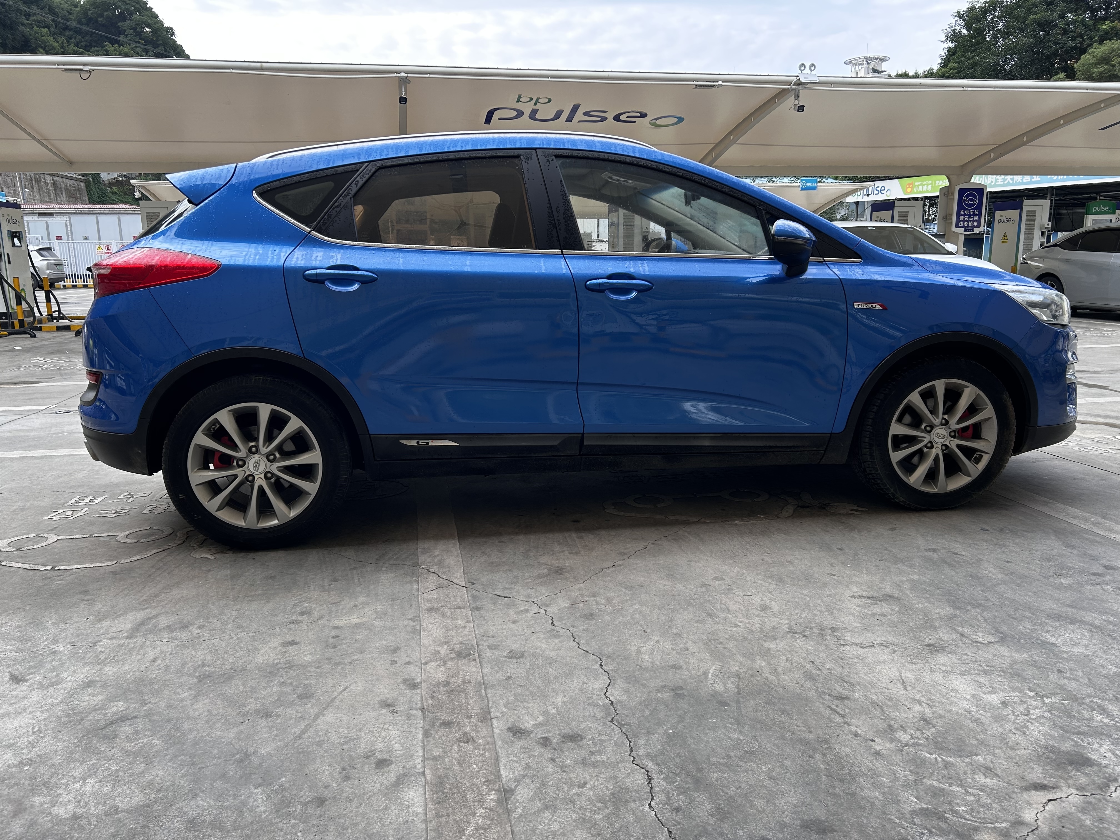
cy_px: 420
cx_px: 560
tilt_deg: -11.3
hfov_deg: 67.3
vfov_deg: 53.1
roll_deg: +0.9
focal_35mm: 26
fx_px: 841
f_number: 1.5
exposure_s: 1/389
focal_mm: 5.7
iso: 50
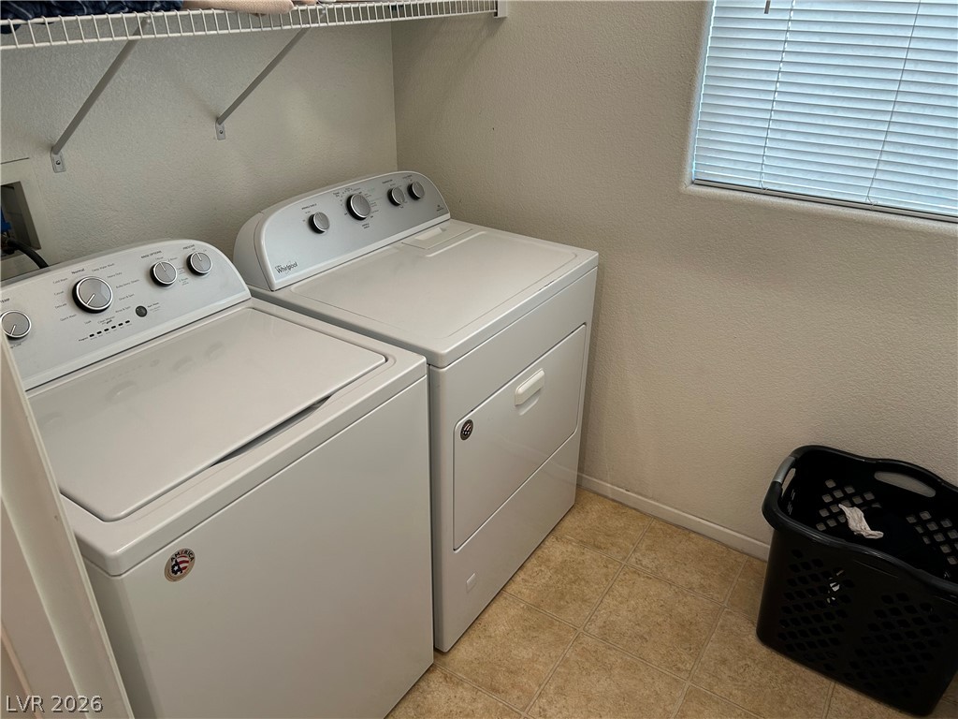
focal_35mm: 26
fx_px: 720
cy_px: 360
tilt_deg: -28.4
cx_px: 479
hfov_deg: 67.3
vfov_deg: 53.1
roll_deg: -0.5
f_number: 1.5
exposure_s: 1/60
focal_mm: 5.7
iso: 100
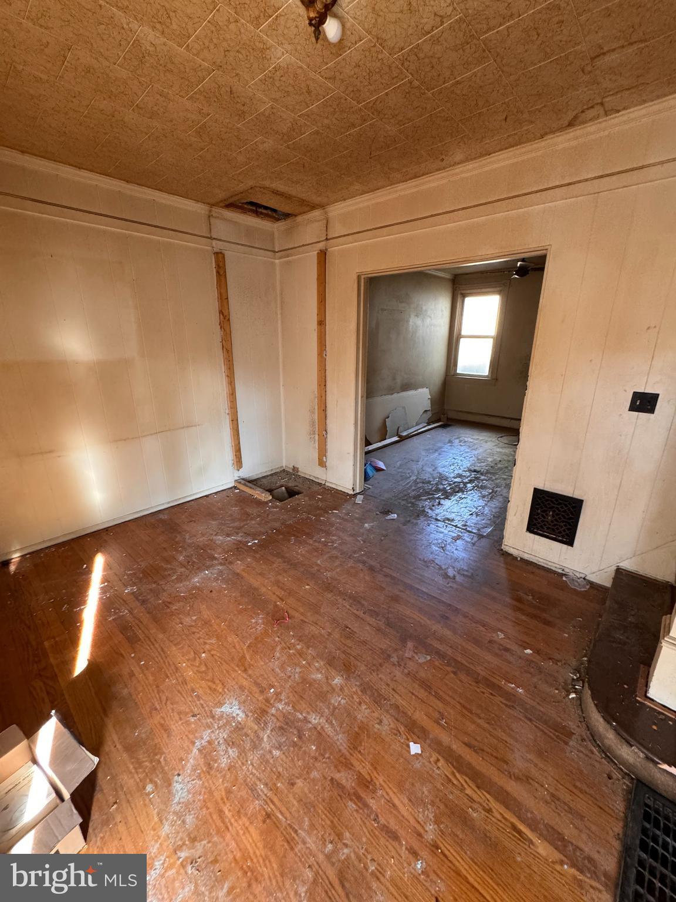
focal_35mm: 14
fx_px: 365
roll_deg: -0.2
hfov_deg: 85.7
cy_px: 451
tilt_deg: -16.5
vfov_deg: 102.1
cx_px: 338
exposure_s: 1/60
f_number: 2.2
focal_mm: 2.22
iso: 500
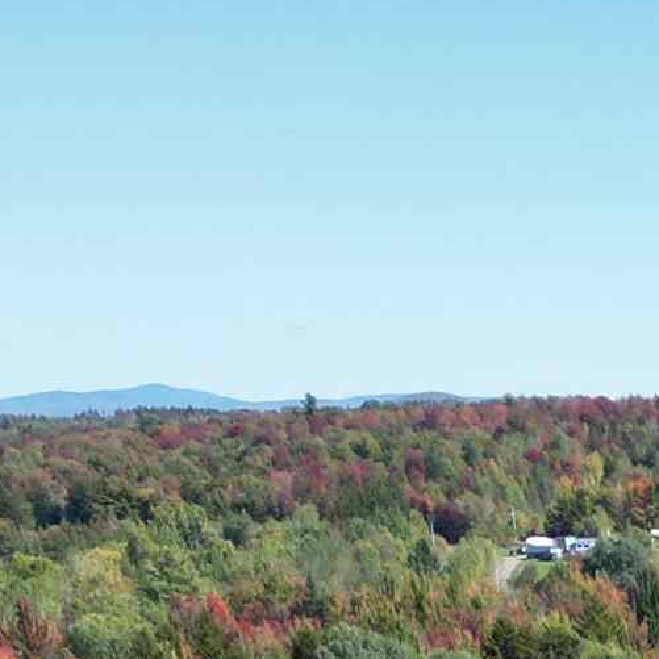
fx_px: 2800
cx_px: 1296
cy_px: 1497
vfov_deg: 11.5
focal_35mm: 130
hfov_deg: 12.0
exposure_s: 1/2000
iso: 150
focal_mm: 6.72
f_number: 1.7
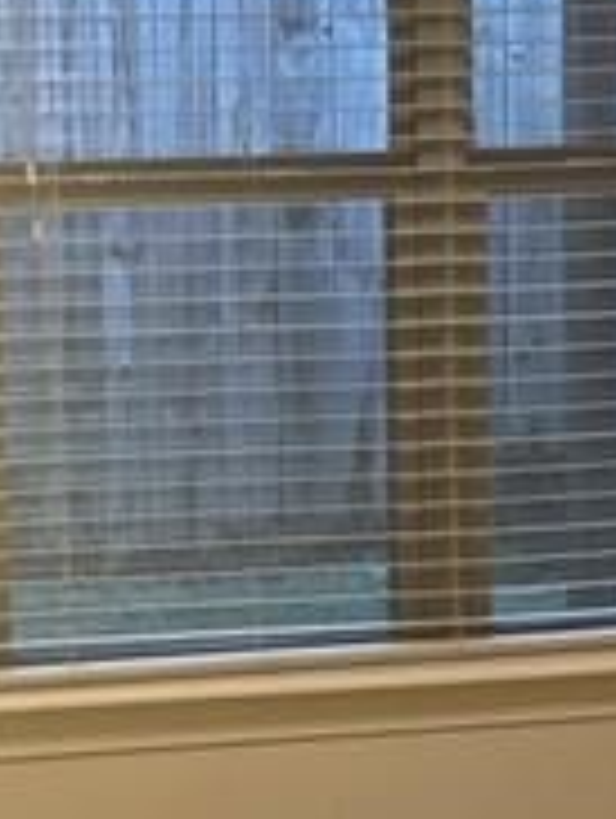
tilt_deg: -11.8
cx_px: 567
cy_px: 868
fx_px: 5184
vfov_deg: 9.0
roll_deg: +1.1
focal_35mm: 219
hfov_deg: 6.8
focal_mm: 6
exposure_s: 1/40
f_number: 2
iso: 160
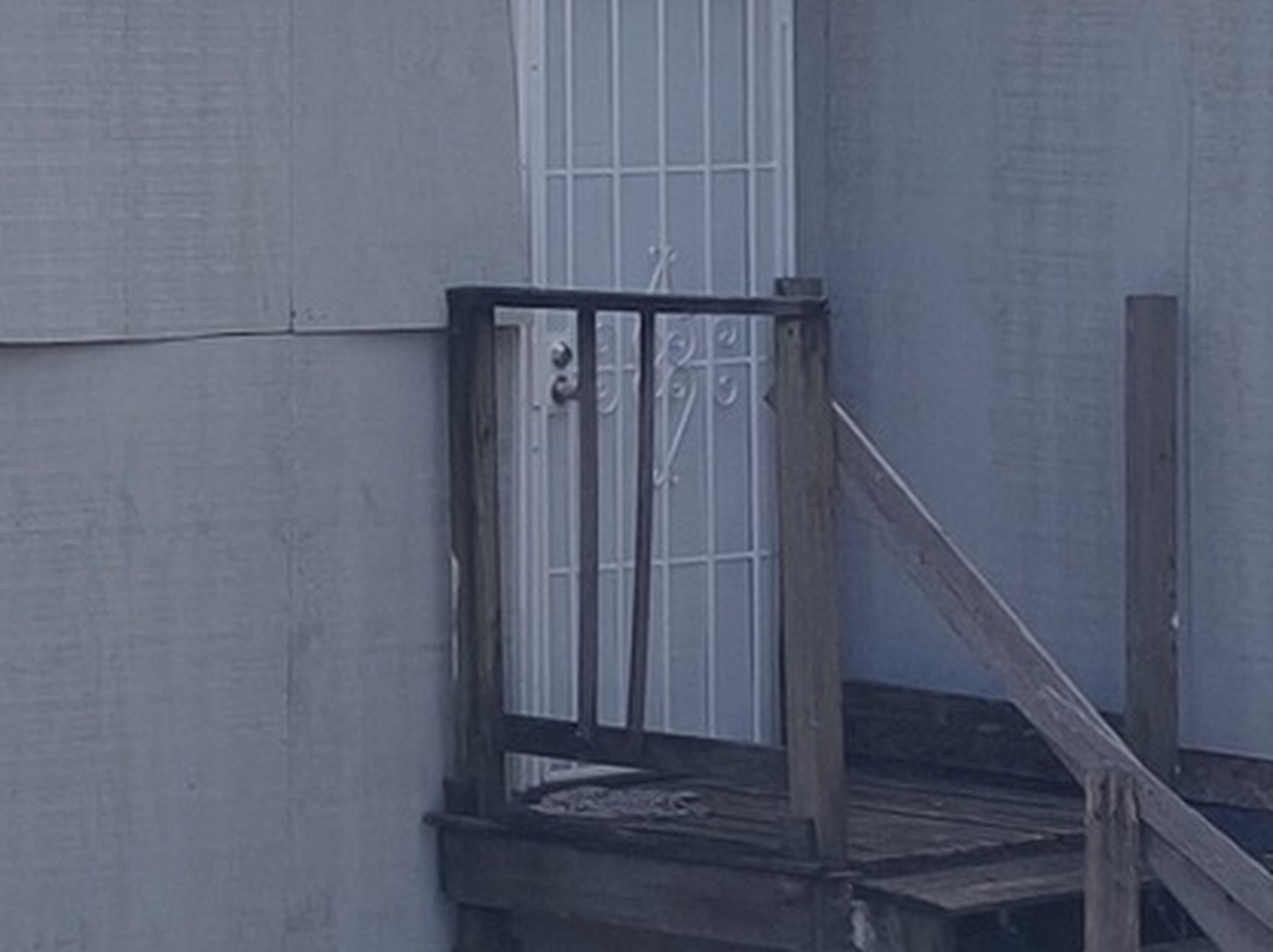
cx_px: -208
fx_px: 6504
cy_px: -67
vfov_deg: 8.3
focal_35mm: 177
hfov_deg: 11.0
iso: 420
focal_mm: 8.67
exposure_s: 1/4000
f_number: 1.8
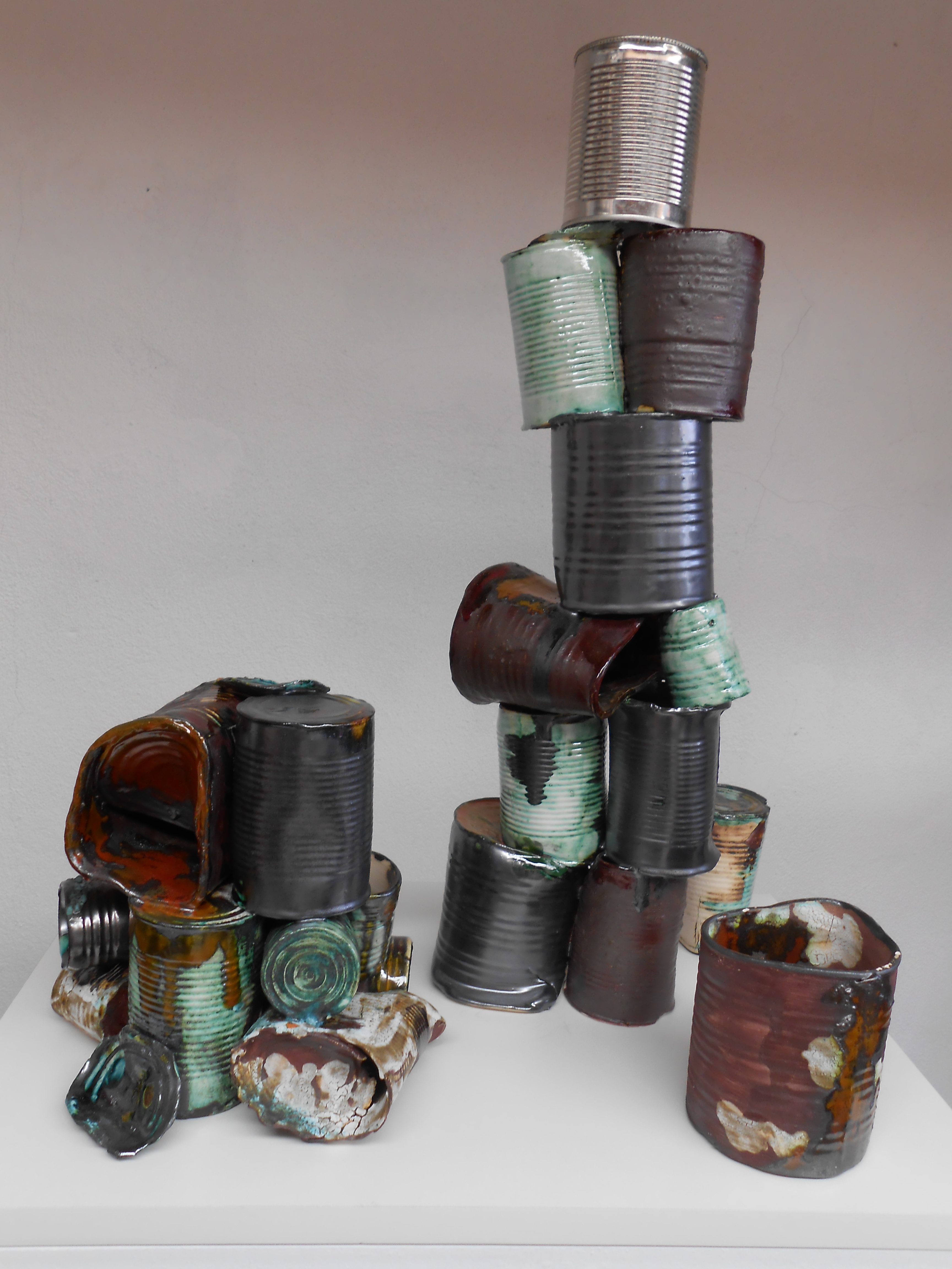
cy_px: 634
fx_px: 1100
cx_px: 476
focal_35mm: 30
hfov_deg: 46.8
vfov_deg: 60.0
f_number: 3.8
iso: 80
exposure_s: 1/40
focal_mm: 5.3
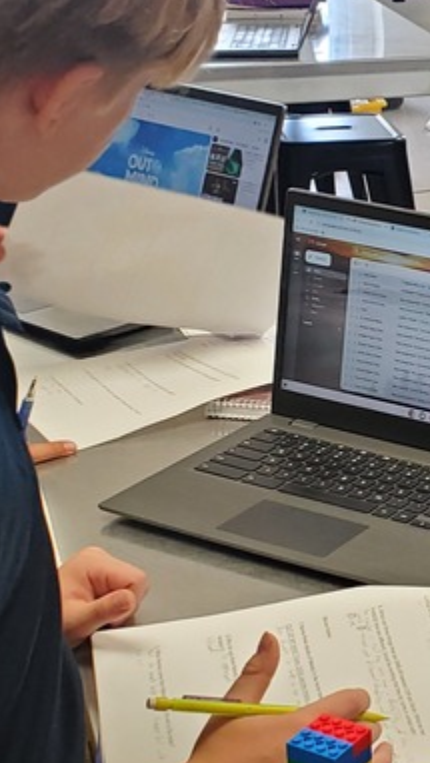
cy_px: 391
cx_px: 688
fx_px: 1540
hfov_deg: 14.6
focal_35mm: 76
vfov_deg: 27.9
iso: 200
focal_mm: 4.3
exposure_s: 1/60
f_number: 2.4
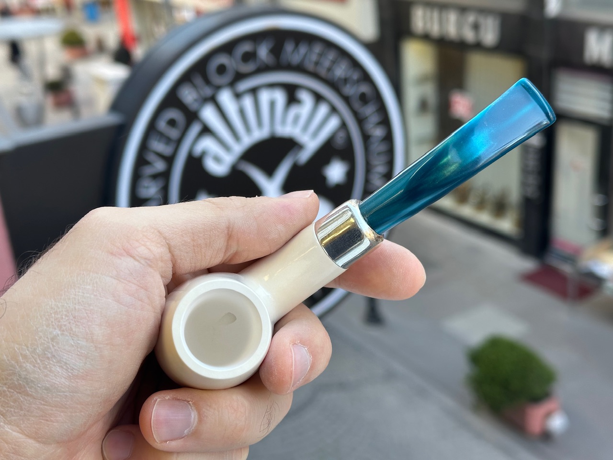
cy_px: 230
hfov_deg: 39.7
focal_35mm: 48
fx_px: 850
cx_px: 306
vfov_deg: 30.3
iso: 50
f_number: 1.78
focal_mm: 6.86
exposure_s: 1/155
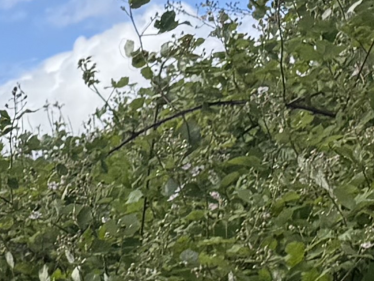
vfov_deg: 7.7
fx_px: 1901
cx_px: -701
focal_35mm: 176
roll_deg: +2.0
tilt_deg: -5.7
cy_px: 745
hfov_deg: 9.2
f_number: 1.78
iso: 100
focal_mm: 6.76
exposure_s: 1/4673
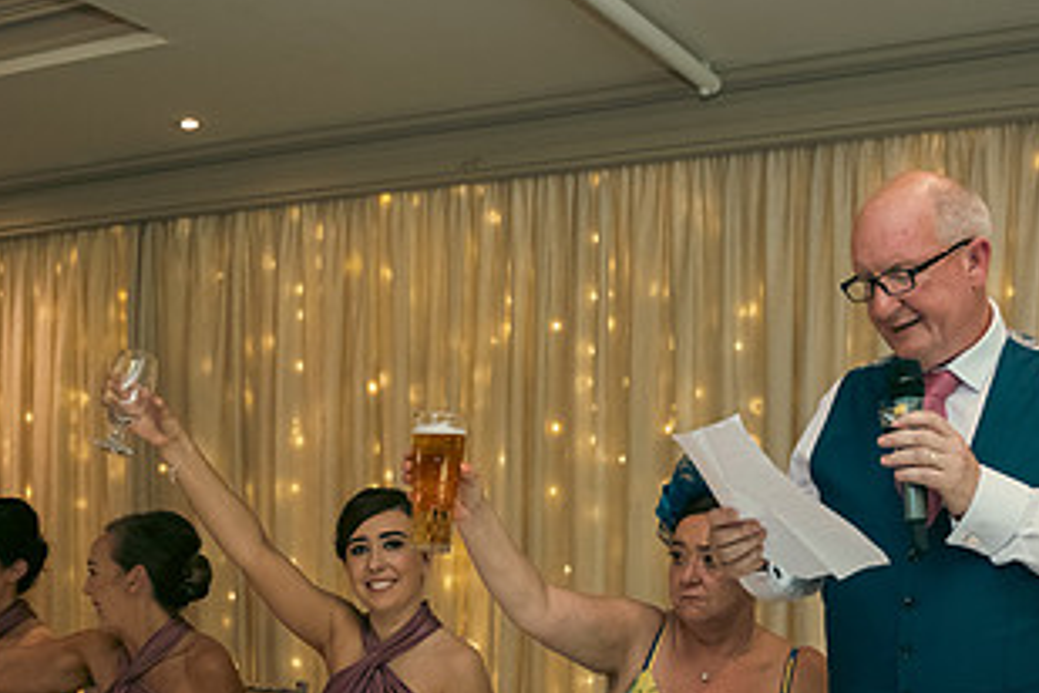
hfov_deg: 43.5
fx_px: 1299
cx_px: 605
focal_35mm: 45
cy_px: 570
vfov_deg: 29.1
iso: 800
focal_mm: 24
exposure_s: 1/160
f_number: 3.5
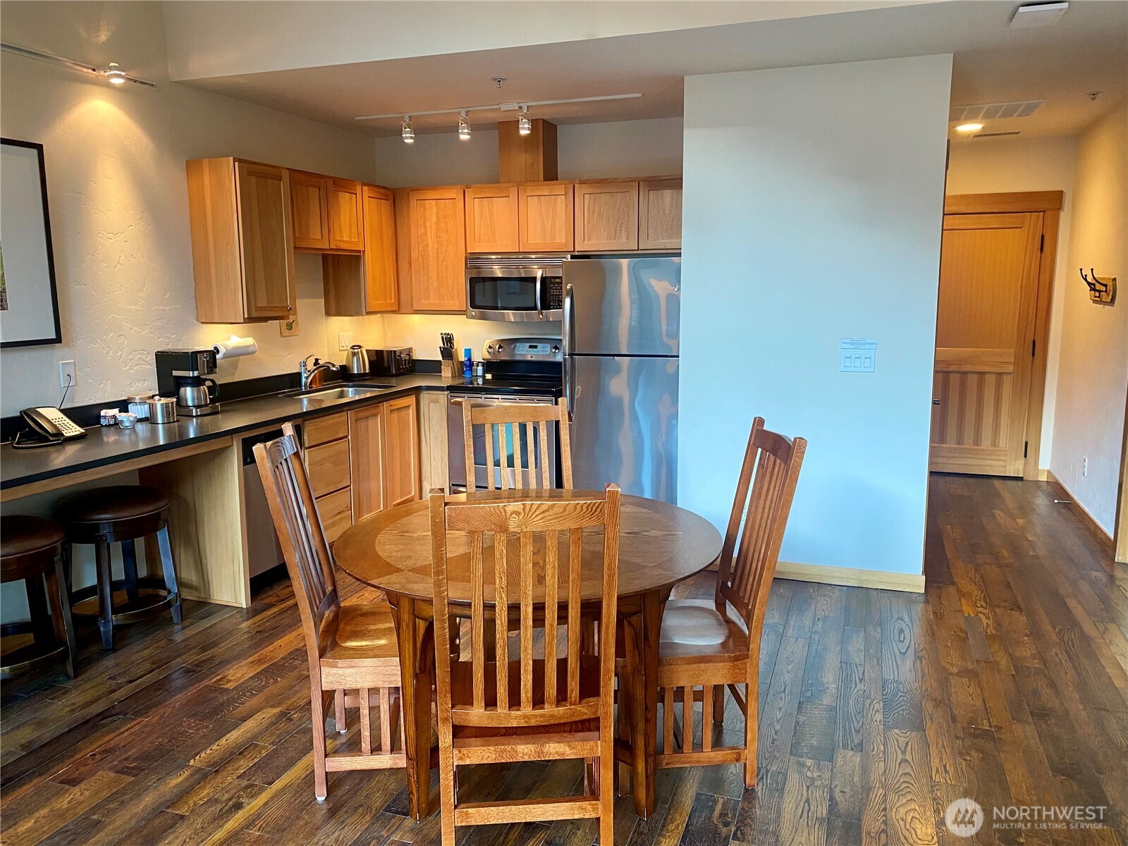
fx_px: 847
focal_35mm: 26
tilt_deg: -9.2
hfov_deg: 67.3
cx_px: 564
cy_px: 423
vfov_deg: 53.1
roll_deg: -0.3
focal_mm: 4.25
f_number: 1.8
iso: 160
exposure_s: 1/60
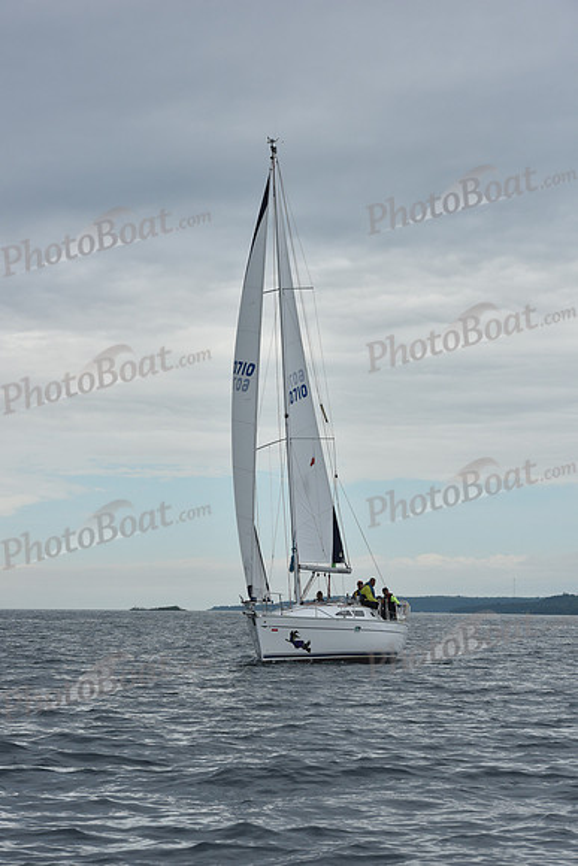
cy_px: 433
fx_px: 2359
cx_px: 289
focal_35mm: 98
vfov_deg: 20.8
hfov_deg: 14.0
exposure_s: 1/800
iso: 250
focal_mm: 98
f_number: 10
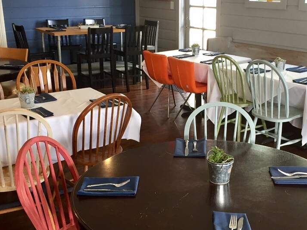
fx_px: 435
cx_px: 189
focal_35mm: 49
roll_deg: -1.0
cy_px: 132
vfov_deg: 29.7
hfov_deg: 38.7
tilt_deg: -19.0
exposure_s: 1/30
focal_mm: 4.15
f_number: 2.2
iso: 64
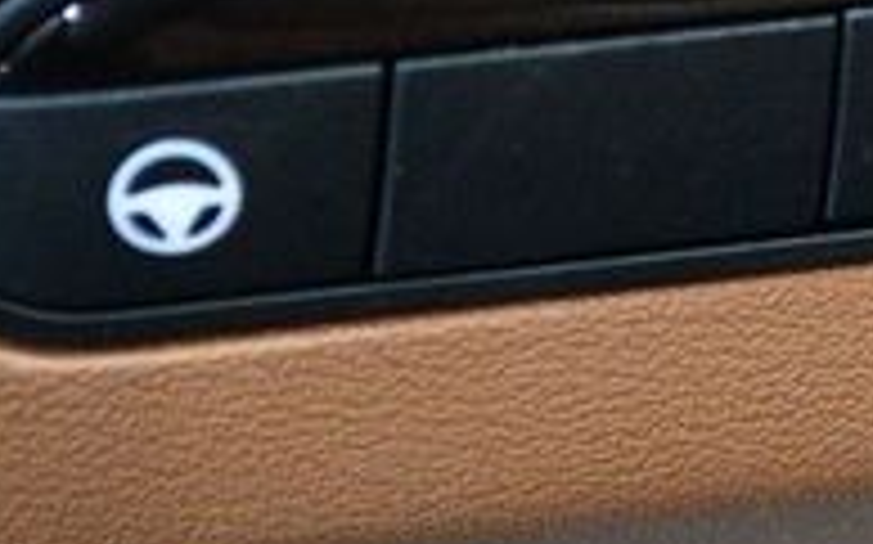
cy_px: 58
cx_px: 1116
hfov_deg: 8.6
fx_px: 5754
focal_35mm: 242
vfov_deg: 5.4
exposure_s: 1/60
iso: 9000
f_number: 5.3
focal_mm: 48
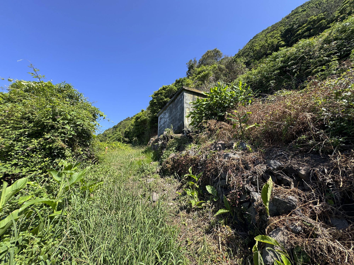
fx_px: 143
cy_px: 132
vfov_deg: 85.7
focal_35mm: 14
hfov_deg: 102.1
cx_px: 177
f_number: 2.2
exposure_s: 1/485
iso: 40
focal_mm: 2.22
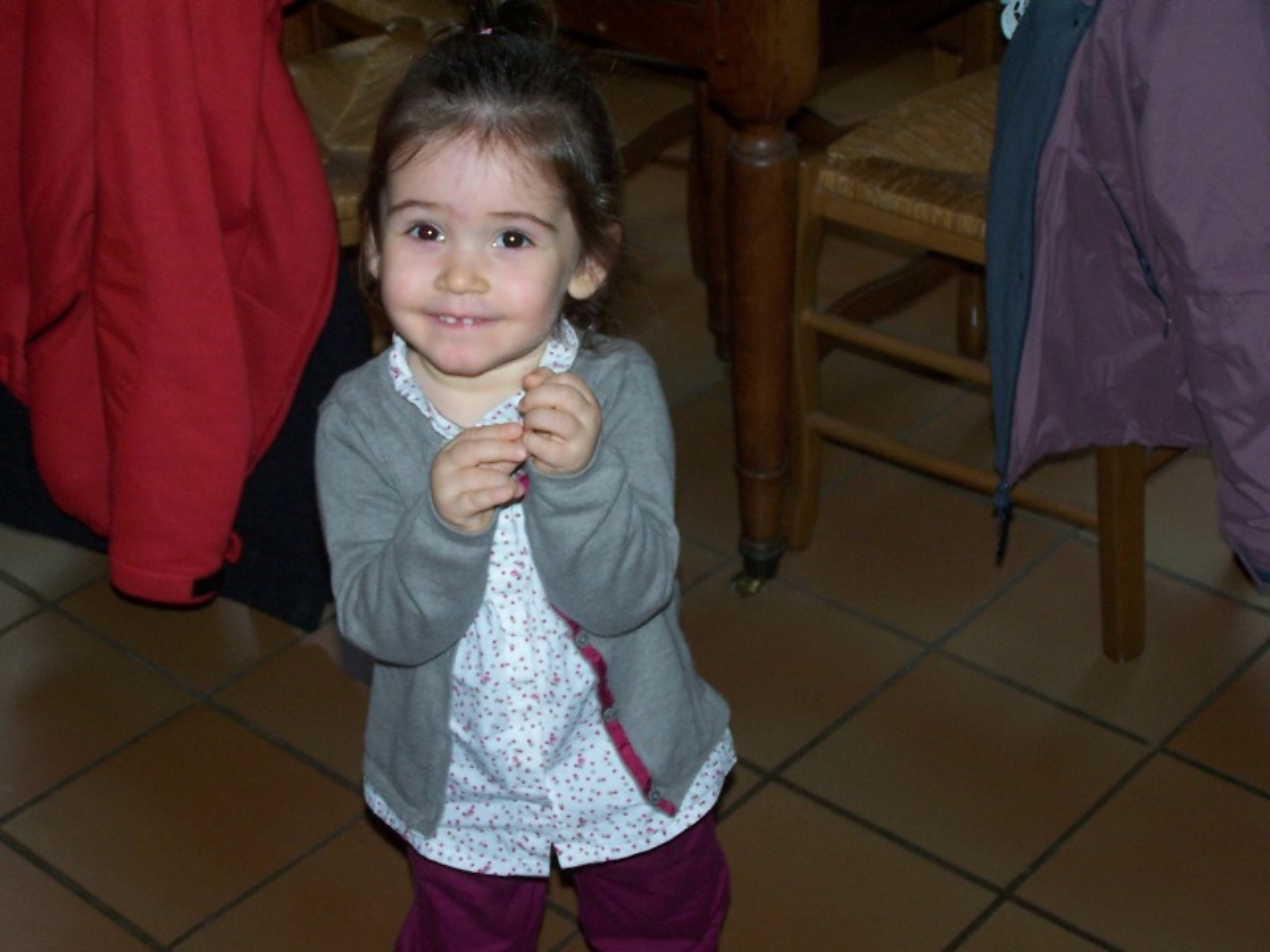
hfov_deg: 29.0
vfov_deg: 21.9
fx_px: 2458
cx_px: 635
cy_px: 476
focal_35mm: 67
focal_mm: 11.1
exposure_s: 1/60
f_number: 3.2
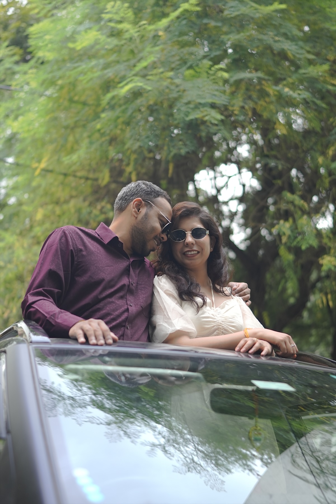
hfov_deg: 26.0
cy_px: 252
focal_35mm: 52
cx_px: 168
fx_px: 728
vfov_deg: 38.2
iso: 250
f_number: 1.4
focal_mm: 35
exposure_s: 1/160
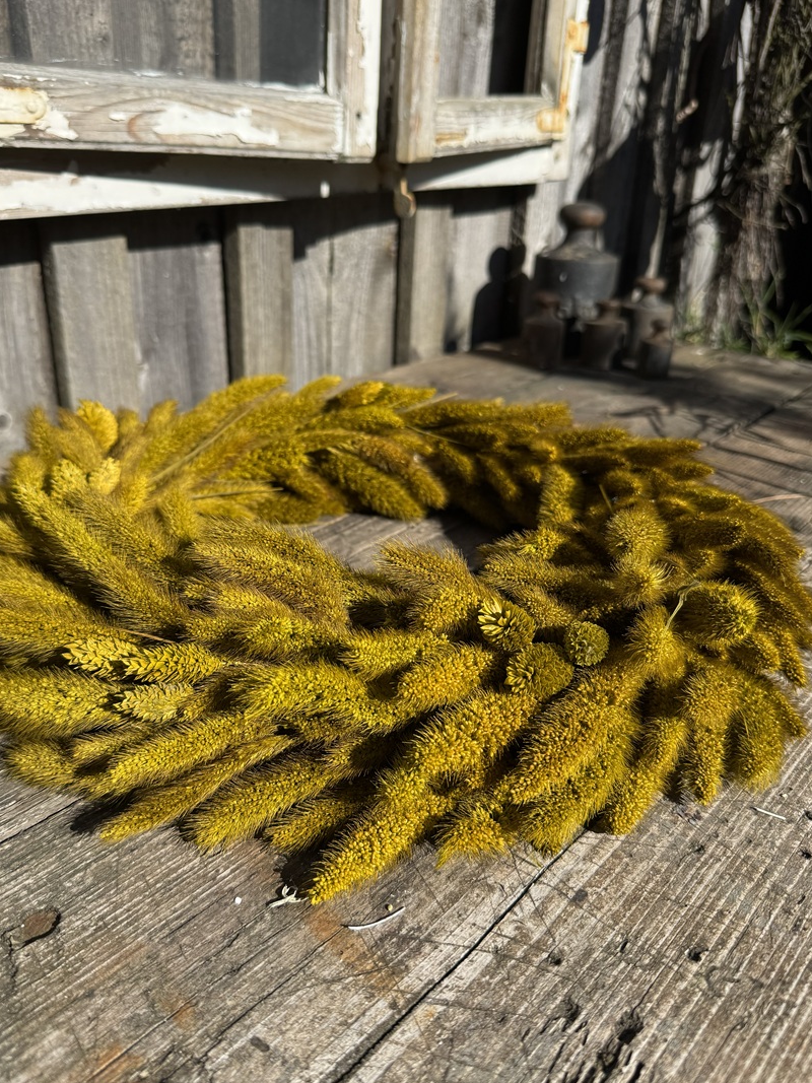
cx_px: 369
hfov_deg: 51.3
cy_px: 542
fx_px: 845
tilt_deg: -26.4
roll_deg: -2.9
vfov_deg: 65.3
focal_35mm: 27
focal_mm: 6.76
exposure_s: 1/4310
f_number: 1.78
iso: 80
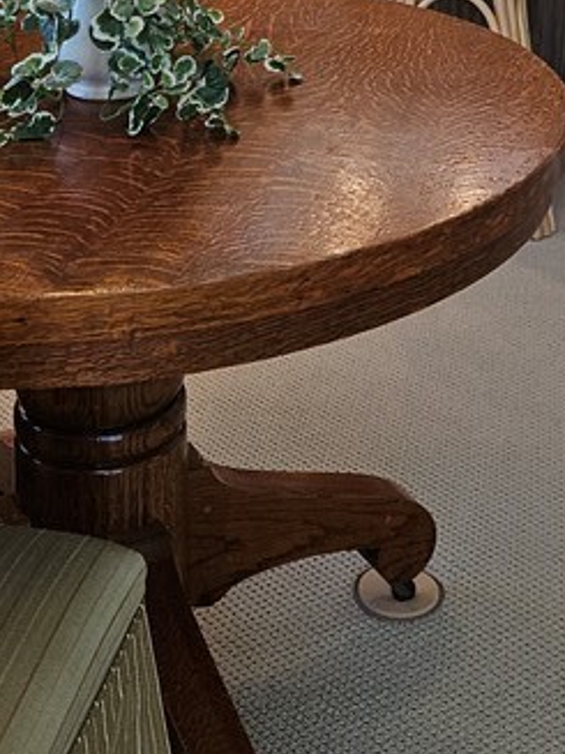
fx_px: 1568
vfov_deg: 23.7
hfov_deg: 20.4
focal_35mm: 72
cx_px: 360
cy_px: -240
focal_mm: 5.4
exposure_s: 1/60
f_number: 1.8
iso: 40
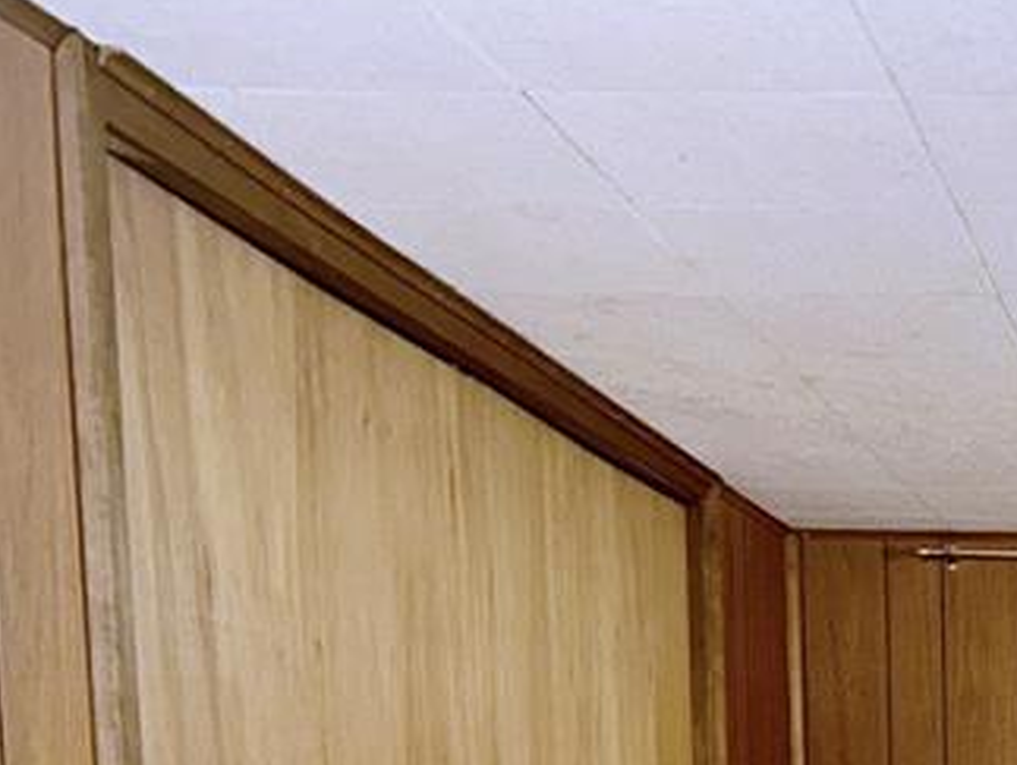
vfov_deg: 17.3
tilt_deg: -7.4
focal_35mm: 76
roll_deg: -0.5
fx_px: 2235
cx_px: 1253
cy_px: 1174
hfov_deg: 23.2
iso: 200
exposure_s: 1/15
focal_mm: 6.86
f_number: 1.78
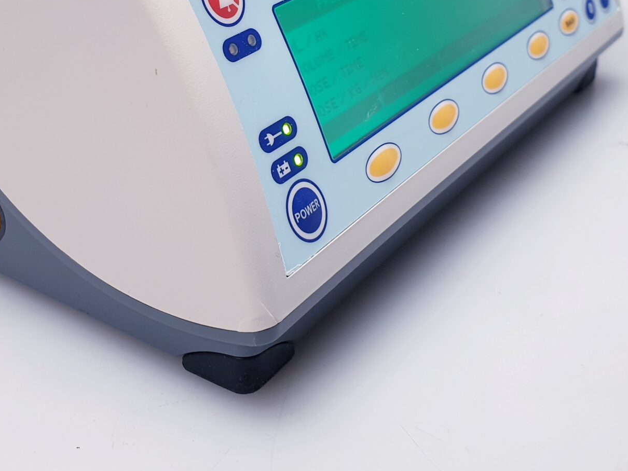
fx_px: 998
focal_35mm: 55
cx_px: 286
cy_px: 68
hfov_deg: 34.9
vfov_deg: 25.9
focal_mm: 4.3
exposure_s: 1/50
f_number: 2.4
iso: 64
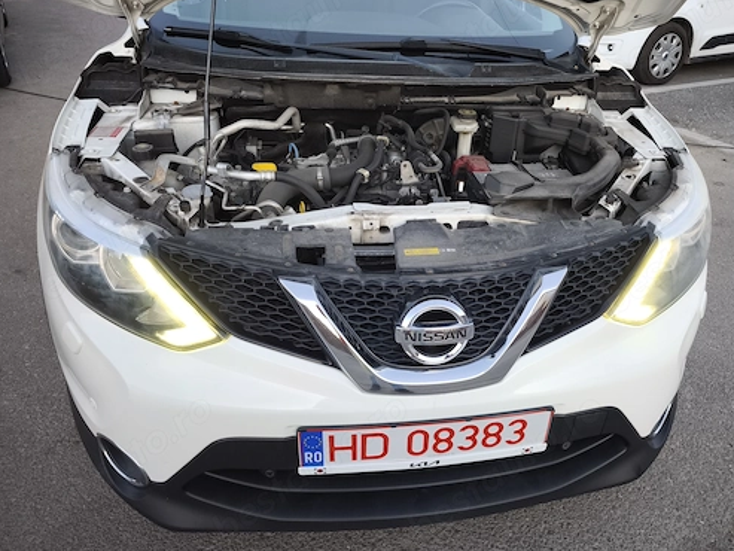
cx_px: 426
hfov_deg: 63.1
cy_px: 261
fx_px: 594
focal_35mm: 28
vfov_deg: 49.7
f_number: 1.6
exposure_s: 1/100
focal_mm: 6.57
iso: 200
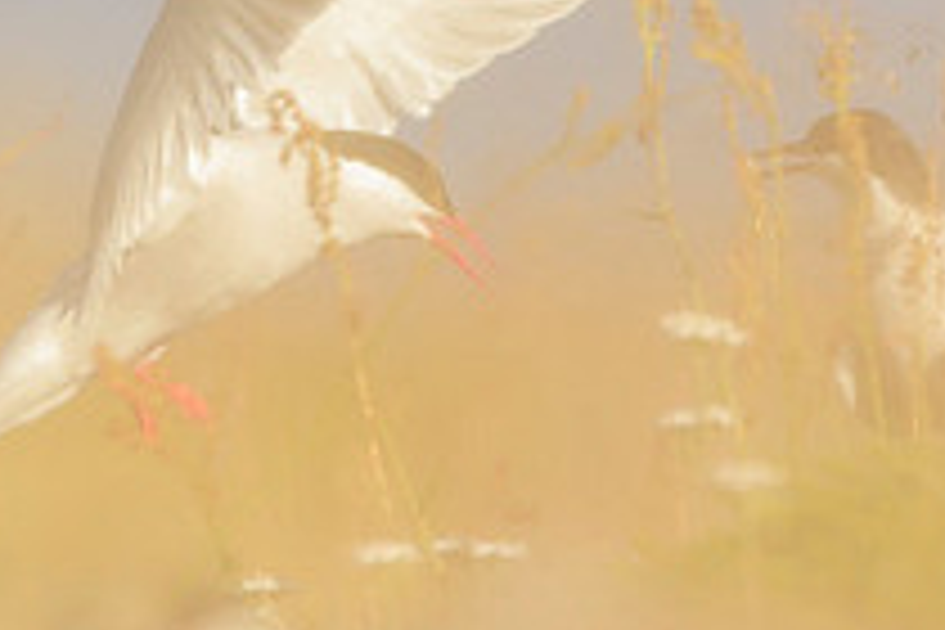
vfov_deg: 0.7
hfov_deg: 1.0
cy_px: 36
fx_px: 53966
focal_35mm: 2056
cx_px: 9
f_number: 4
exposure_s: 1/2500
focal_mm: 500
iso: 800
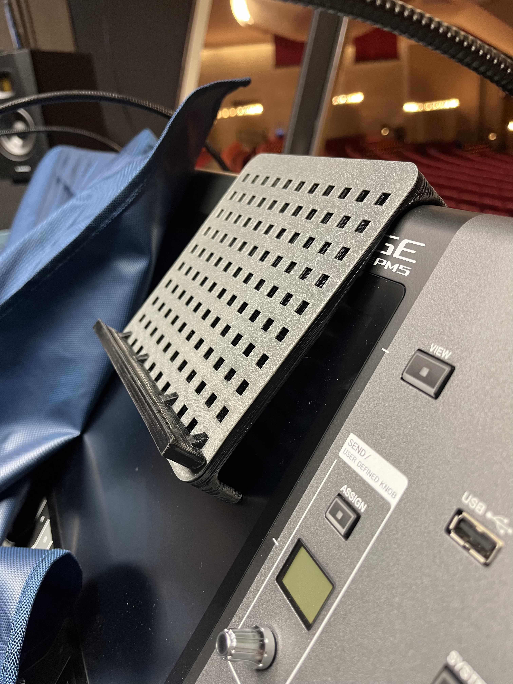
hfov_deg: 53.1
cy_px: 342
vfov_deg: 67.3
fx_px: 514
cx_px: 256
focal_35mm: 26
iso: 200
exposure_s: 1/60
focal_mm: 5.1
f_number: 1.6
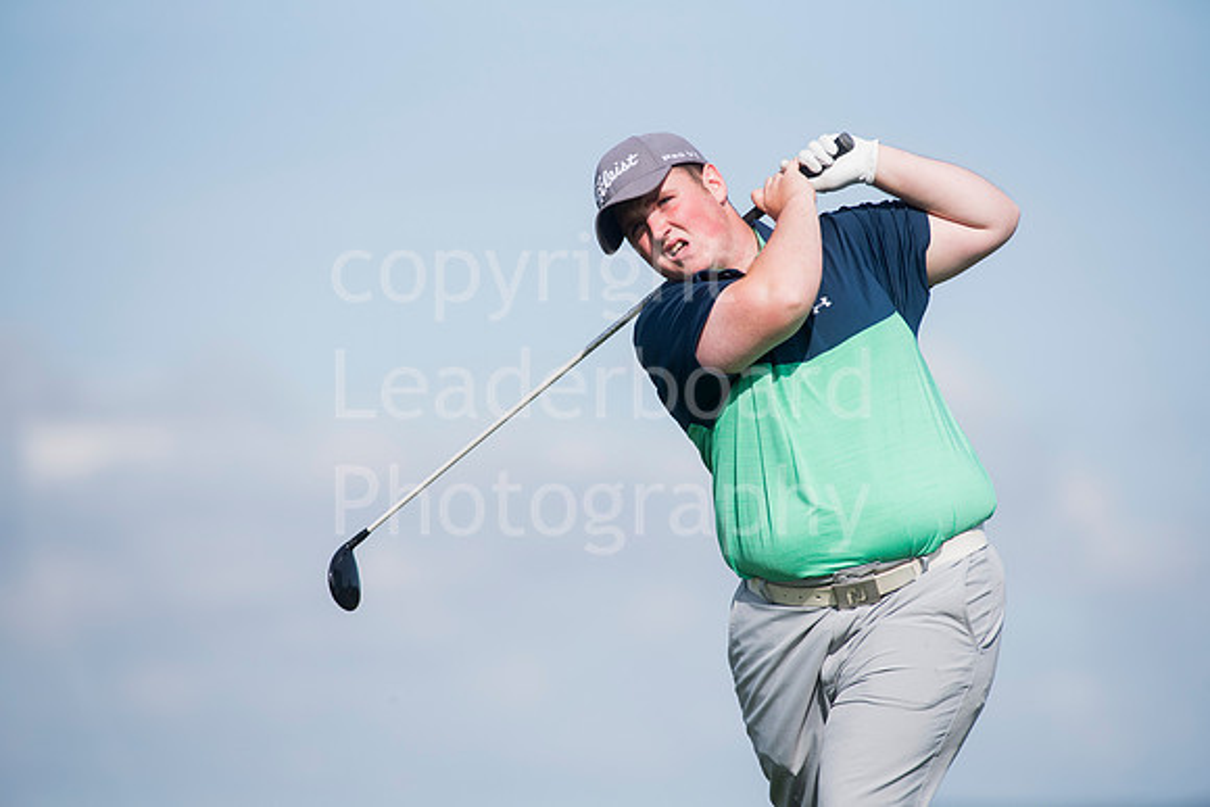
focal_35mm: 300
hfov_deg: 6.9
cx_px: 605
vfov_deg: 4.6
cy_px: 404
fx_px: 10085
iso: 250
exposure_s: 1/3200
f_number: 5.6
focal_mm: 300
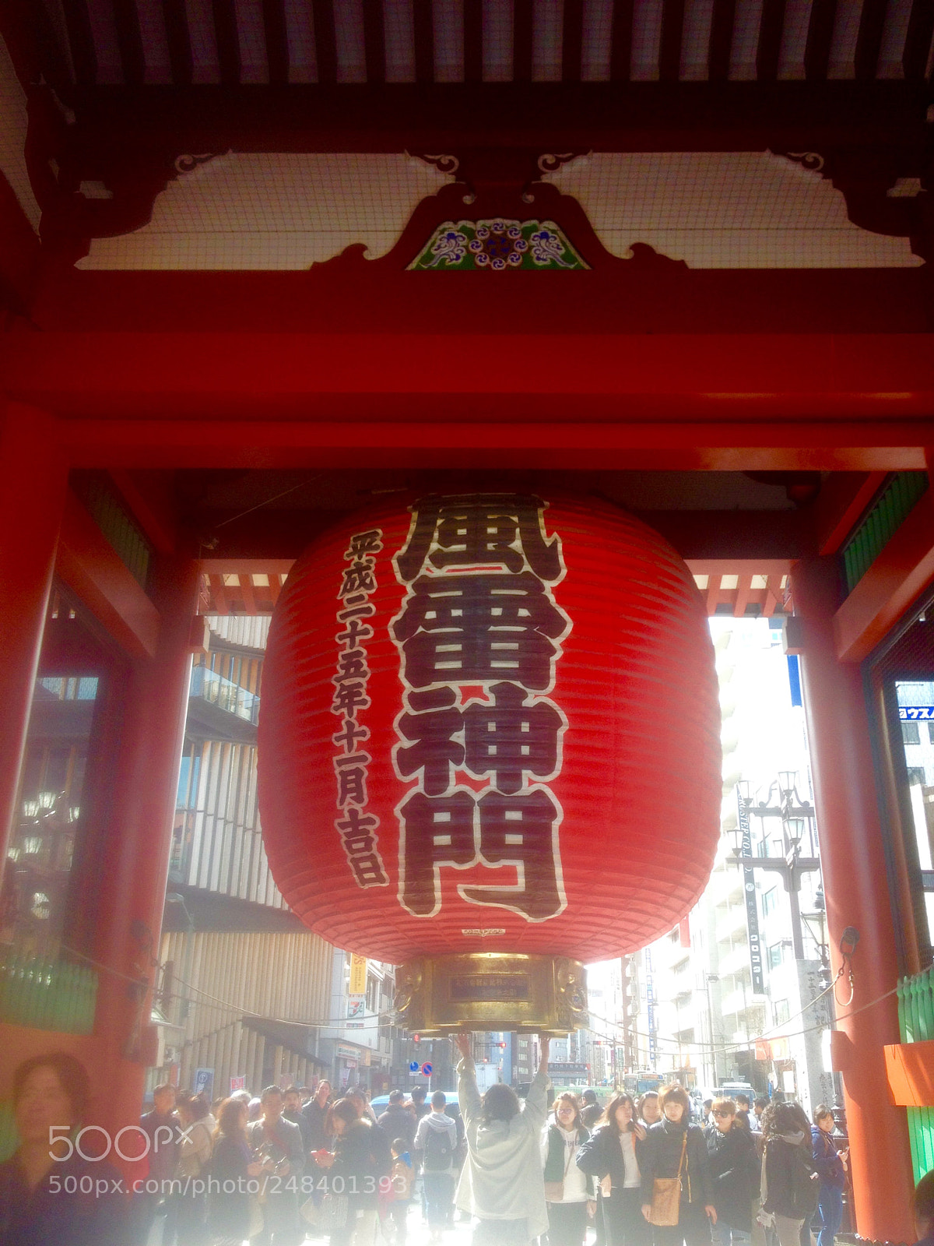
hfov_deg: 40.7
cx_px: 467
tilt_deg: +20.9
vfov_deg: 52.6
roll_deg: +0.1
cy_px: 623
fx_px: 1259
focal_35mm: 35
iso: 50
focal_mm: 4.28
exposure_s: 1/166
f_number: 2.4
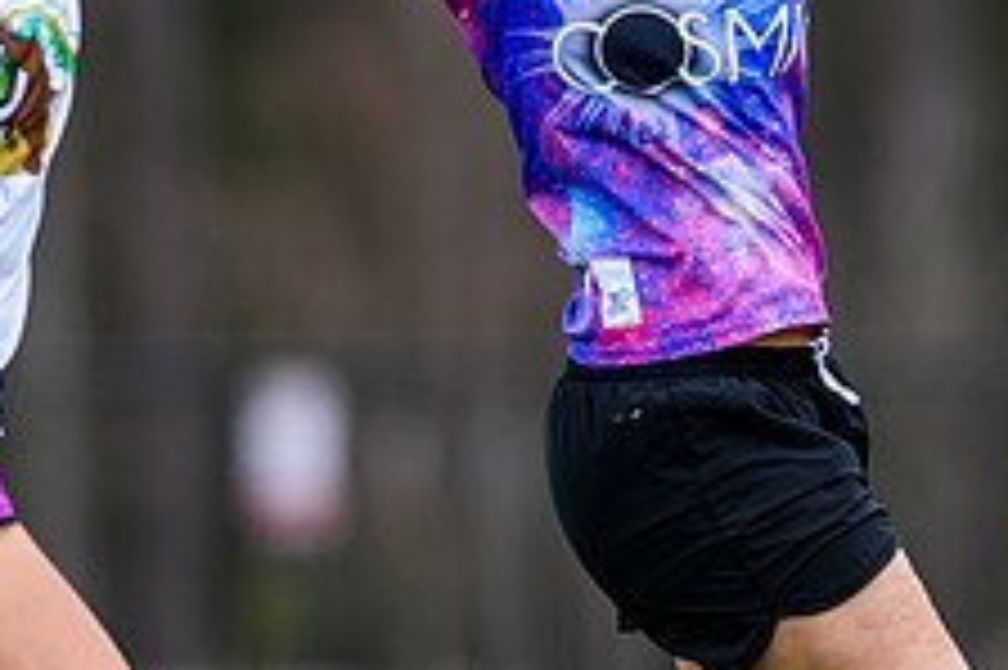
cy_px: 158
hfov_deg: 2.4
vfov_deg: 1.6
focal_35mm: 843
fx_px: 23586
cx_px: 753
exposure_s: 1/1600
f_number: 3.2
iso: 160
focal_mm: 300
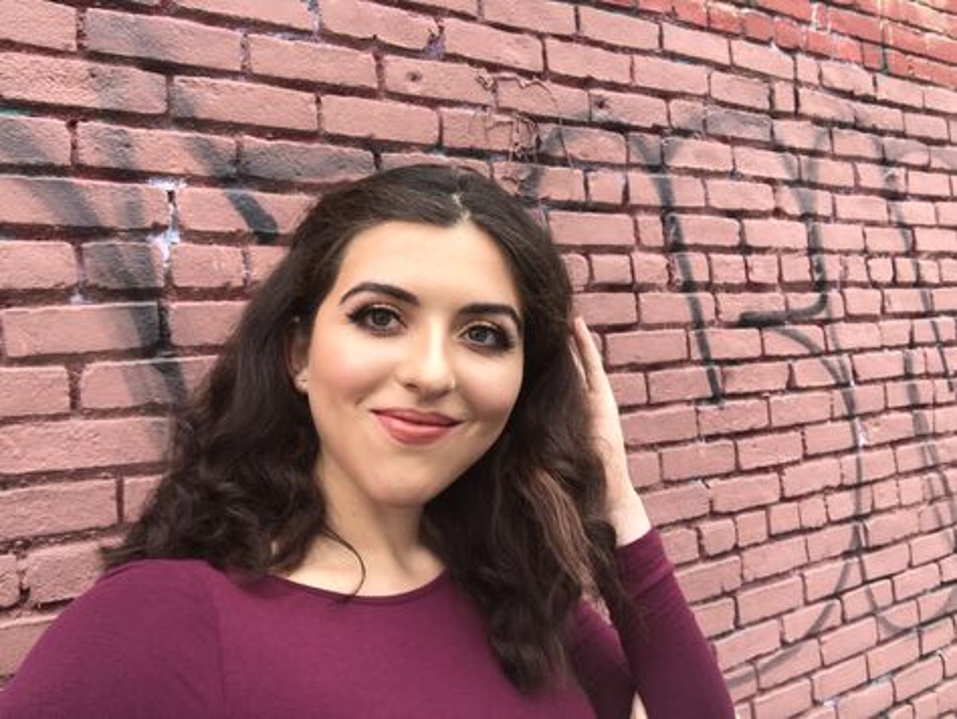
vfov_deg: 44.2
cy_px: 360
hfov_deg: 56.8
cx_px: 478
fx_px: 885
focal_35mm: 32
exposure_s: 1/120
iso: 25
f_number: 2.2
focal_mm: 2.87
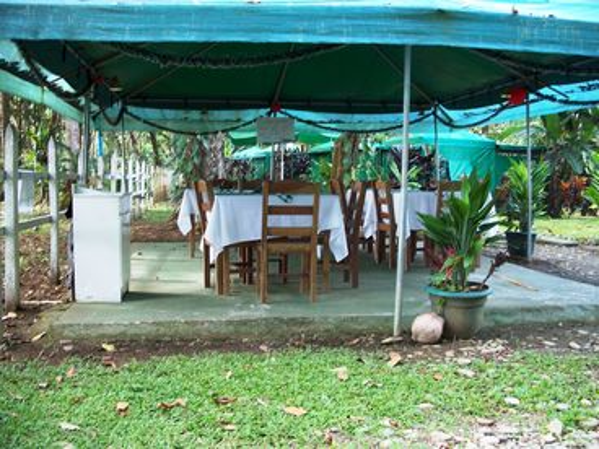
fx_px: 640
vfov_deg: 38.7
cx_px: 300
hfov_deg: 50.1
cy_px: 224
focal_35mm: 37
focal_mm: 7.8
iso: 80
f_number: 2.8
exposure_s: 1/60
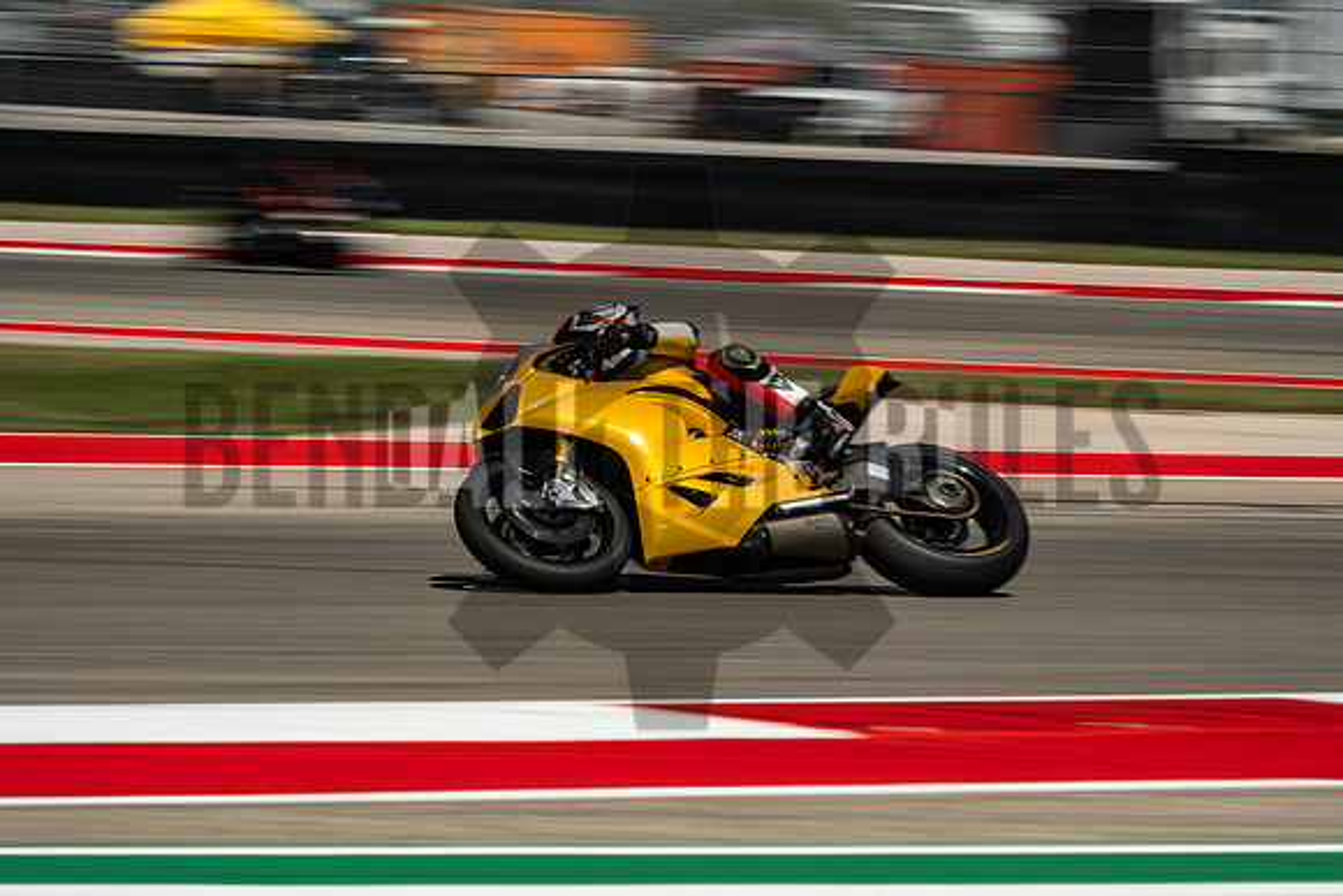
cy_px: 448
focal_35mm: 285
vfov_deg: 4.8
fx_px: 10634
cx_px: 672
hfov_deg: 7.2
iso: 160
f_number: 16
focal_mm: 189.7
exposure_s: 1/100
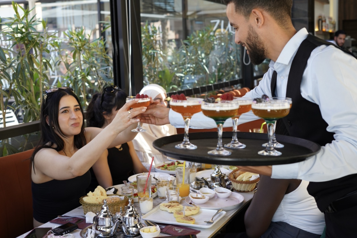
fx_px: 496
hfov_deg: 39.6
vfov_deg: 27.0
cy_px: 119
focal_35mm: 50
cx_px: 178
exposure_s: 1/160
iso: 640
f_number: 5
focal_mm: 50
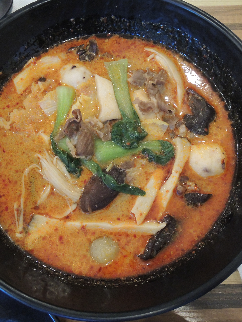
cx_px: 114
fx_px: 354
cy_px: 159
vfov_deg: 49.0
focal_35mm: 38
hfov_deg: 37.7
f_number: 2.8
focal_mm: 5
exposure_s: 1/80
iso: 800
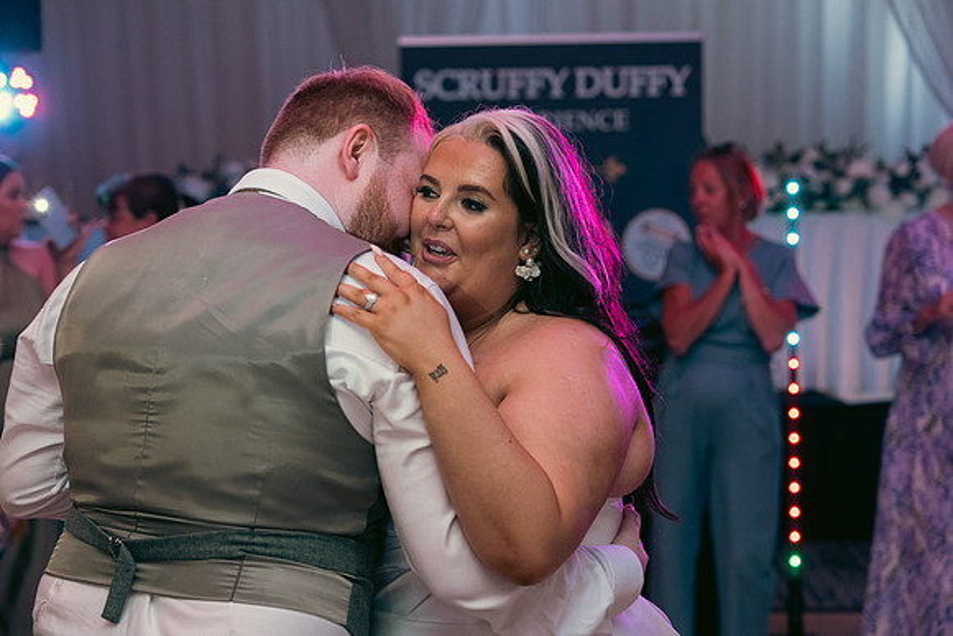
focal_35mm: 66
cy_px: 318
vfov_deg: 20.6
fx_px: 1747
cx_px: 476
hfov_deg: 30.5
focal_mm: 66
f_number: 3.5
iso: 2500
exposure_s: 1/160
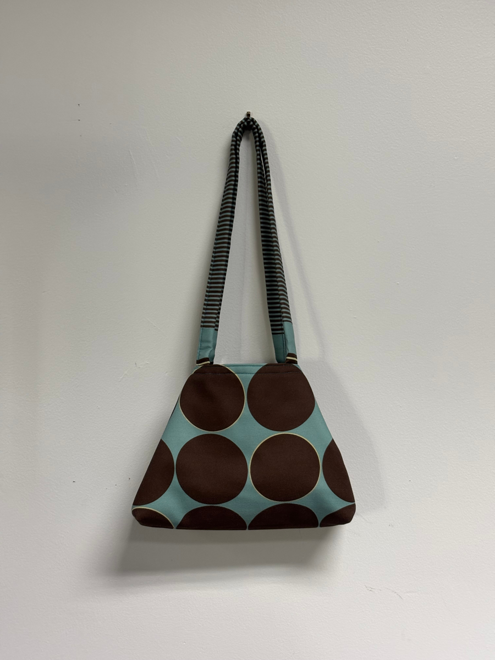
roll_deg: -1.5
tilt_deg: -1.8
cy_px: 330
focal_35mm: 52
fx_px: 991
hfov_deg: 28.0
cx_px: 248
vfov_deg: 36.8
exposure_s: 1/60
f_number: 1.6
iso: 125
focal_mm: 5.96
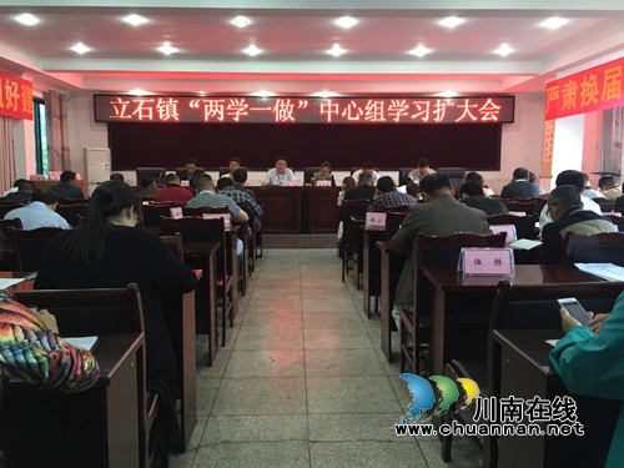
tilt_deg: -6.8
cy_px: 234
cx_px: 312
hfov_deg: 61.7
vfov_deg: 48.2
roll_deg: -0.6
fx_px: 523
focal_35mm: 29
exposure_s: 1/8
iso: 160
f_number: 2.2
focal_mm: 4.15
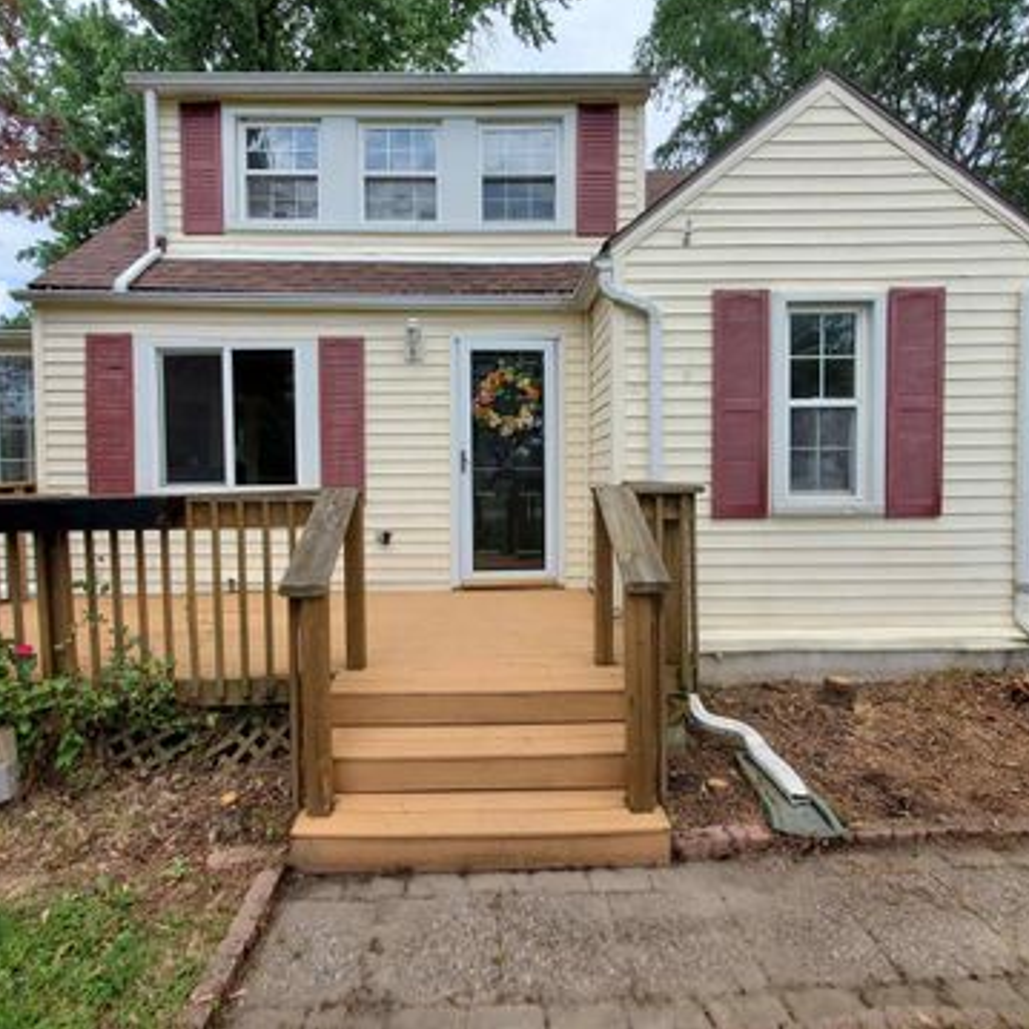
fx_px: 538
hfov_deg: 87.3
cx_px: 479
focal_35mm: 16
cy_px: 494
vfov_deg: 87.4
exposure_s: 1/790
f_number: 2.2
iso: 50
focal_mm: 1.8
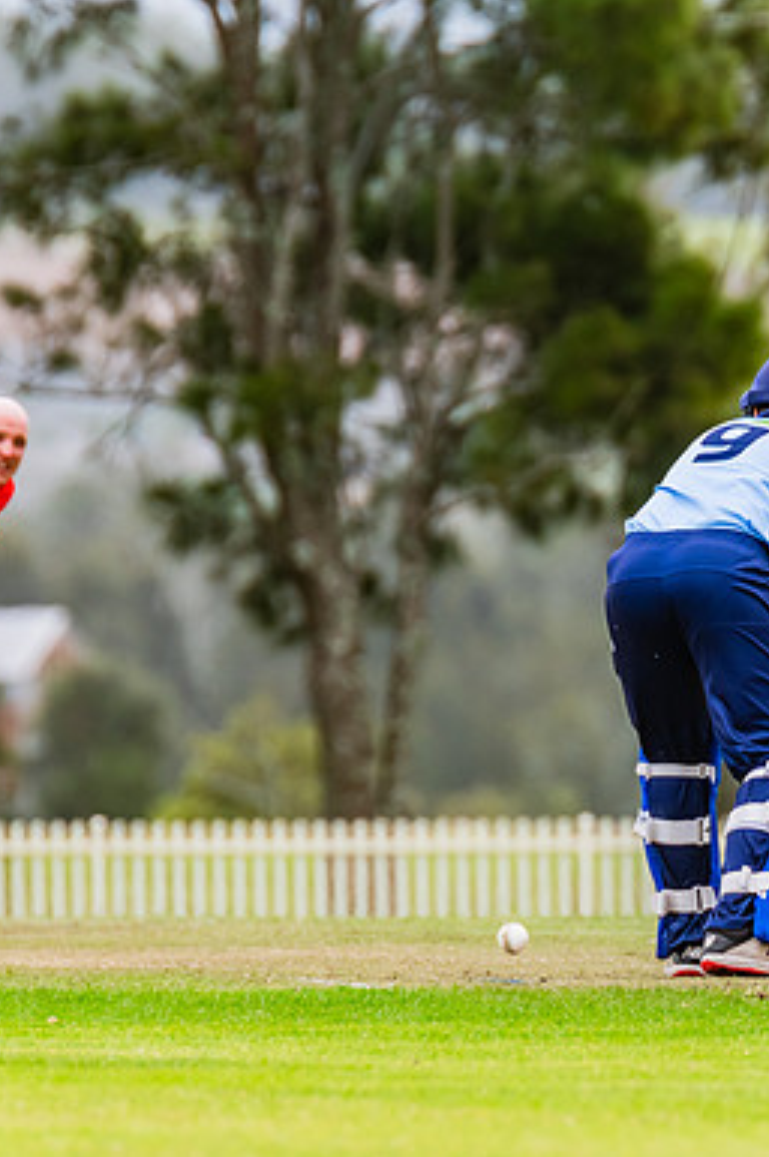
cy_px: 594
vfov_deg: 2.1
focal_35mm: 995
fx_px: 31936
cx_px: 843
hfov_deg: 1.4
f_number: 9
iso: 800
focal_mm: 600
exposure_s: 1/1250
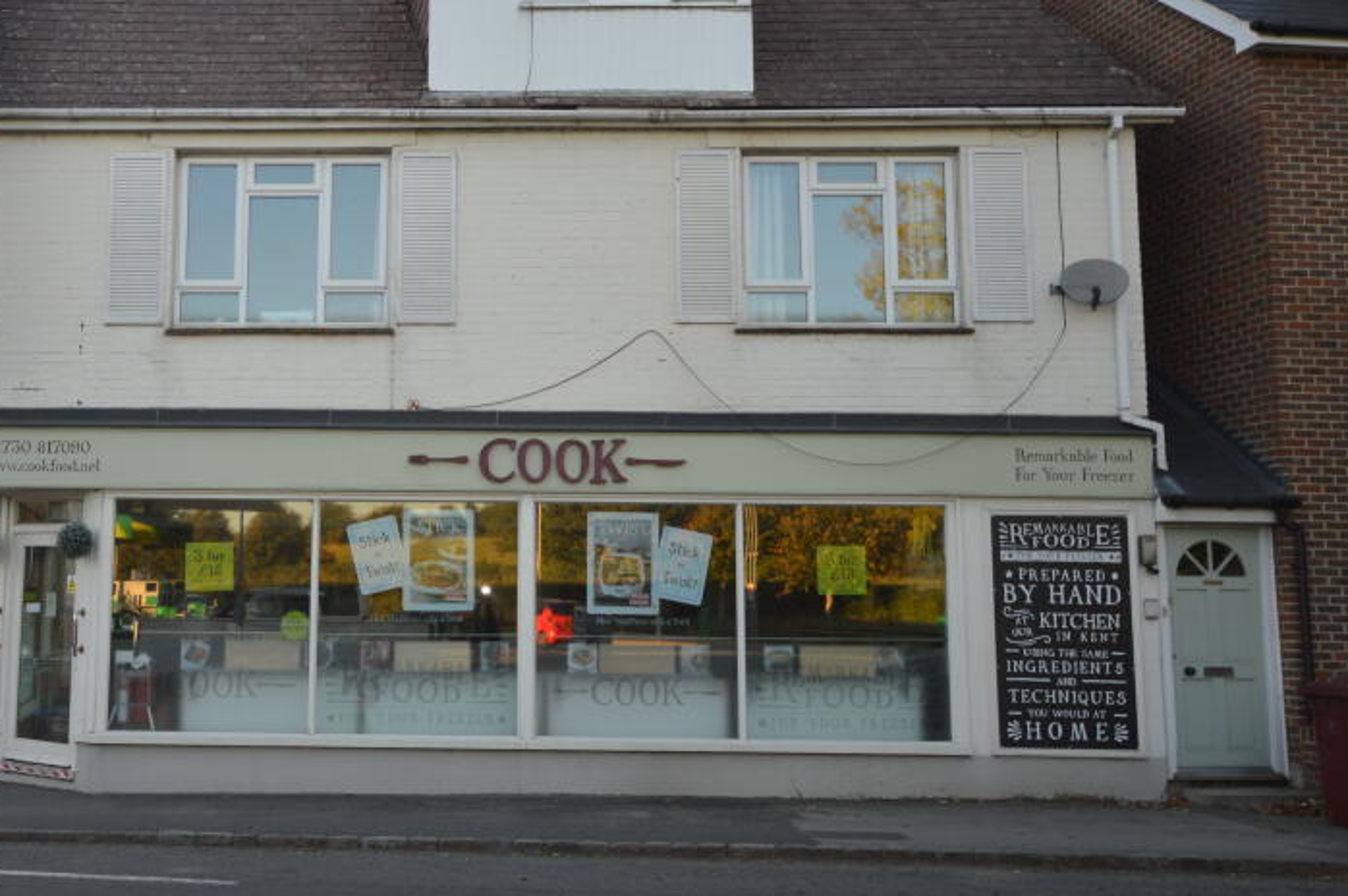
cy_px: 372
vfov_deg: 30.4
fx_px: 1646
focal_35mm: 44
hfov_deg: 43.7
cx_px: 419
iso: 160
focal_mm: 20
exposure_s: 1/125
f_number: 5.6
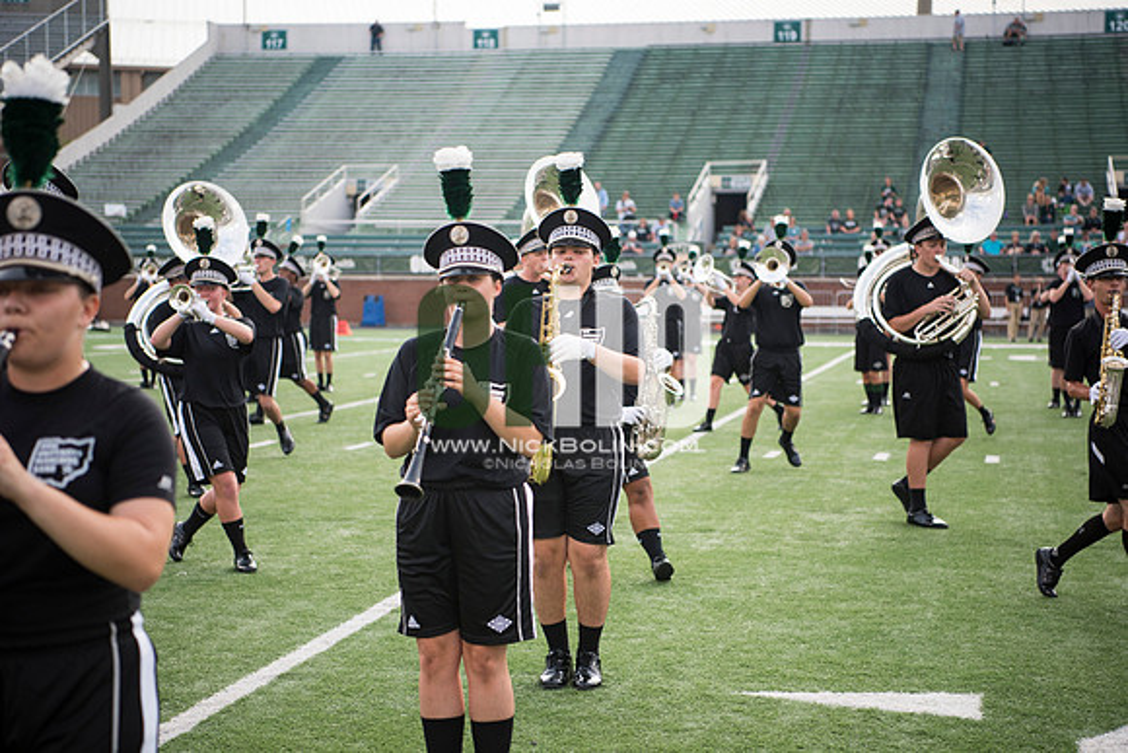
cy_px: 376
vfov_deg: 19.5
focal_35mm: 70
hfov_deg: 28.8
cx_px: 564
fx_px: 2194
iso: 400
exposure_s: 1/2000
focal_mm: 70
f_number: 2.8
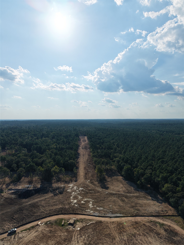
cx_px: 92
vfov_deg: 71.6
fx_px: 170
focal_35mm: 24
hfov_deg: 56.8
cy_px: 122
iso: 170
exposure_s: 1/8000
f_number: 1.8
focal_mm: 8.67
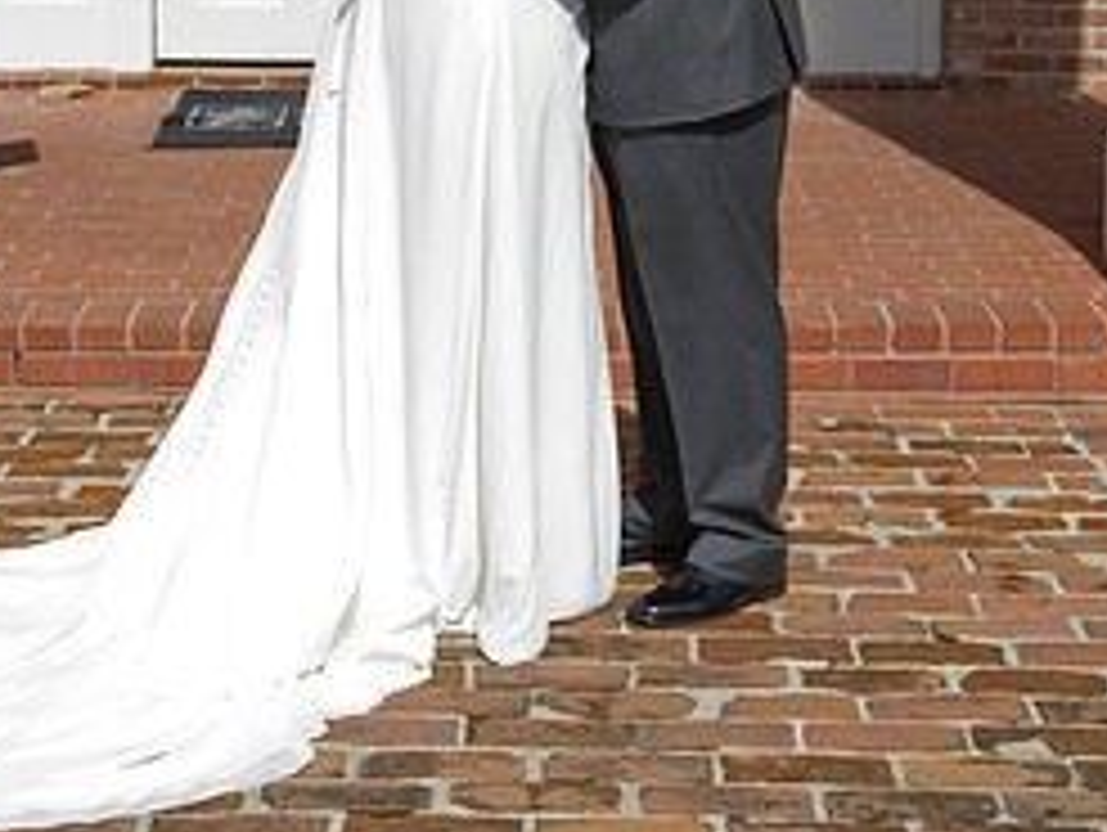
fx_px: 3041
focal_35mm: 95
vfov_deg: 15.4
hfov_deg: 20.6
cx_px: 522
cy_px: 58
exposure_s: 1/200
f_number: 10
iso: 100
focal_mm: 42
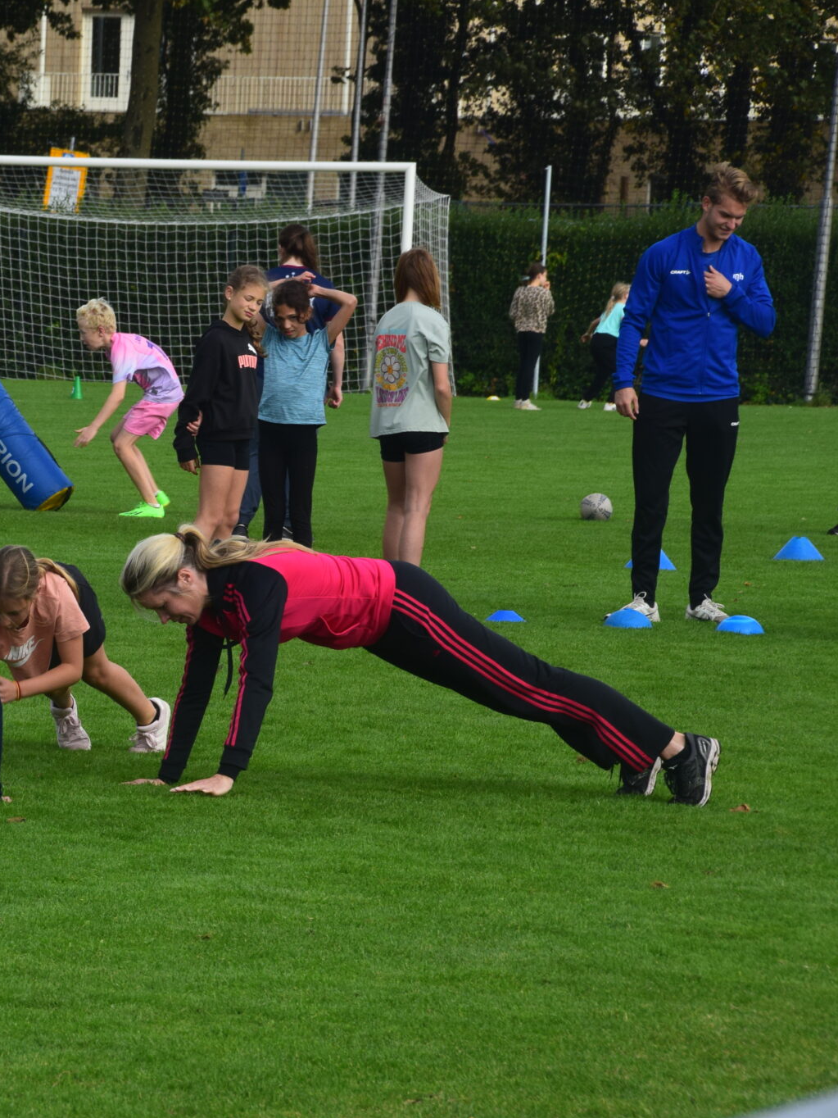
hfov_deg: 5.7
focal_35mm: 260
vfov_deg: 7.6
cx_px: 0
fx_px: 8392
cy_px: 559
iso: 400
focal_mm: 120
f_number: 11
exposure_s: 1/400
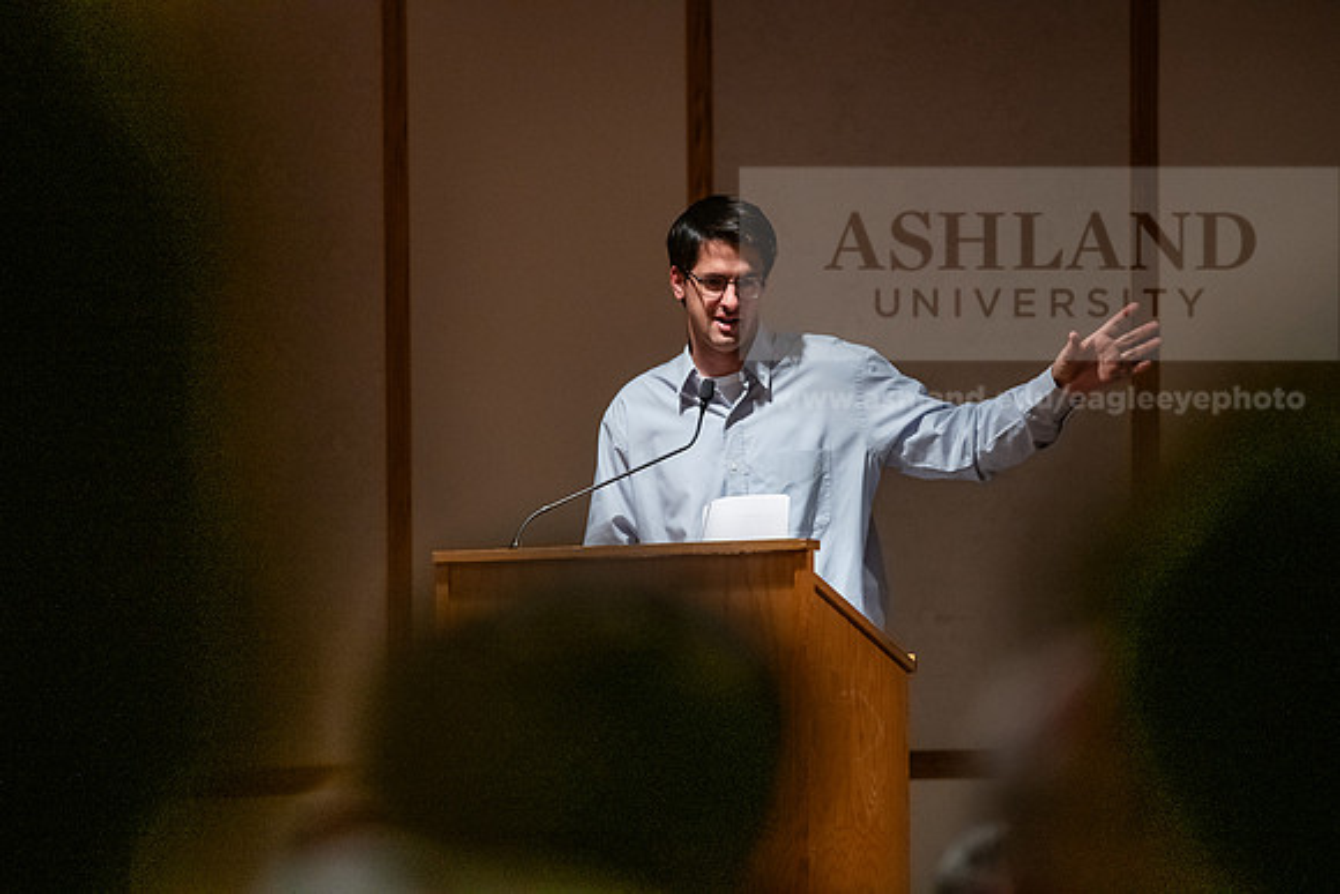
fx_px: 6515
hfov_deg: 11.7
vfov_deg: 7.9
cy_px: 447
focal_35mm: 175
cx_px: 670
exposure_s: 1/200
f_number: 3.2
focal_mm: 175
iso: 2000
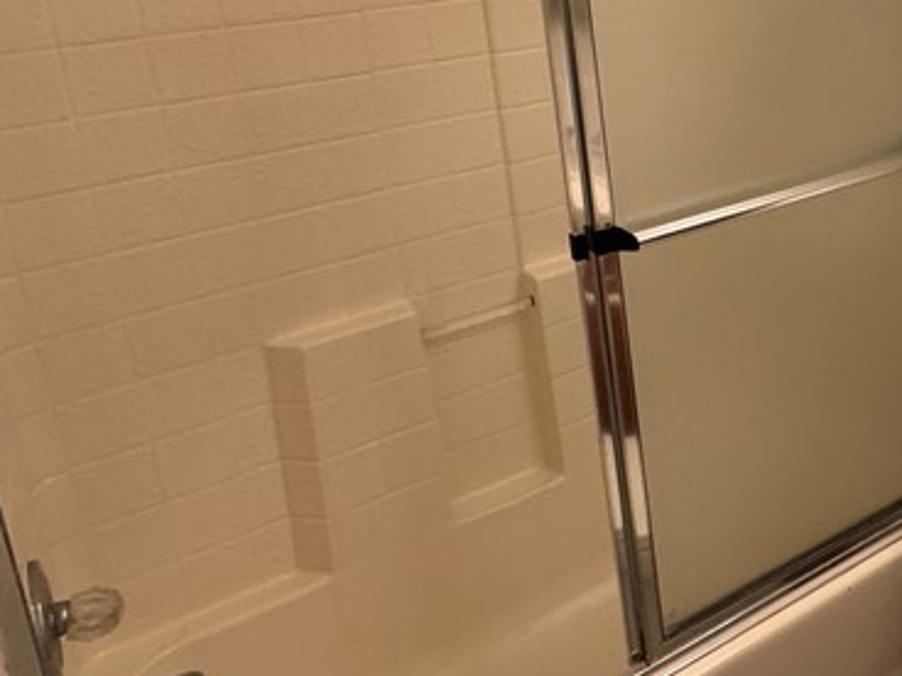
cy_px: 108
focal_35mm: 39
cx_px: 828
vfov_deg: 35.3
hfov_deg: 43.3
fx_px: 1016
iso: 250
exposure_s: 1/120
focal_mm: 2.22
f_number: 2.2
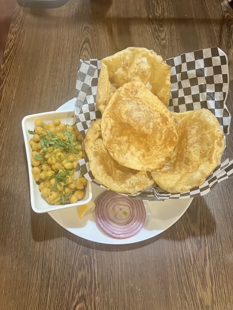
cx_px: 116
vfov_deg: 67.3
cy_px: 155
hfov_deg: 53.1
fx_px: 233
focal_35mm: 26
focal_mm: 5.7
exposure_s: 1/60
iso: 160
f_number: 1.5
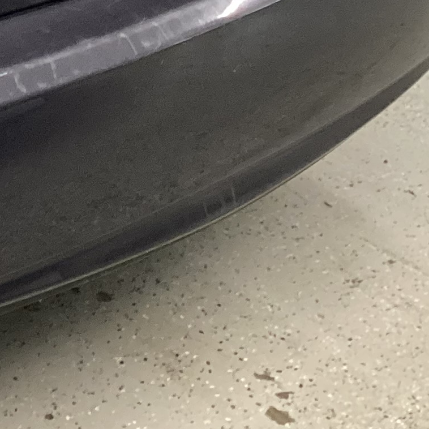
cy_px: -217
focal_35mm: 118
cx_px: -329
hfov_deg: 13.4
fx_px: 1655
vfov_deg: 13.9
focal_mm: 3.3
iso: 320
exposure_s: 1/40
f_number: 2.4
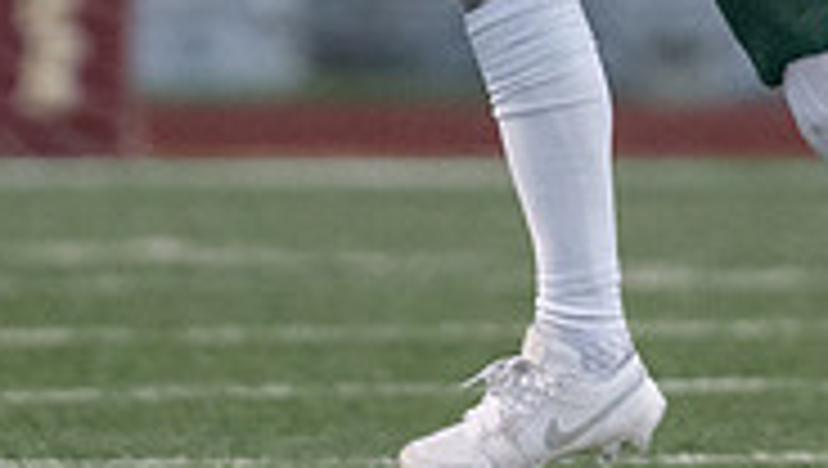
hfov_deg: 1.7
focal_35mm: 1260
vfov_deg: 1.0
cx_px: 362
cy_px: -598
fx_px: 27696
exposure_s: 1/1250
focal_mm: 200
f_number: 2.8
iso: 3200
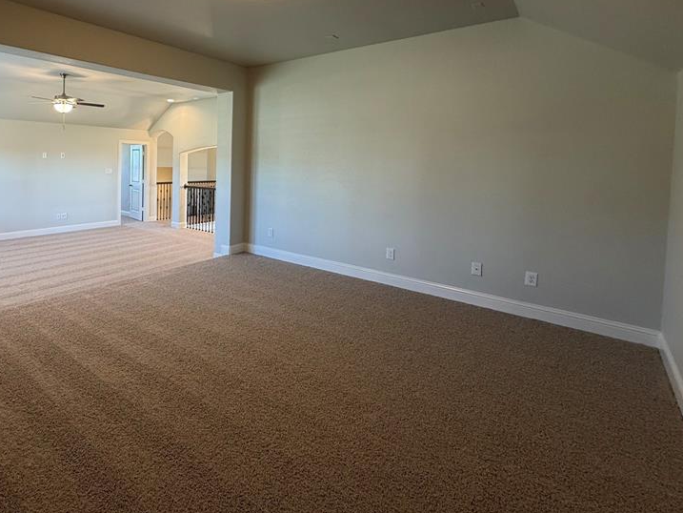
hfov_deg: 77.8
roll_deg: -1.0
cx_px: 203
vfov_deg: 64.4
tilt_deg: -2.8
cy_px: 174
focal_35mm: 20
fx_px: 395
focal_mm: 2.22
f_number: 2.2
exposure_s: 1/60
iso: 200
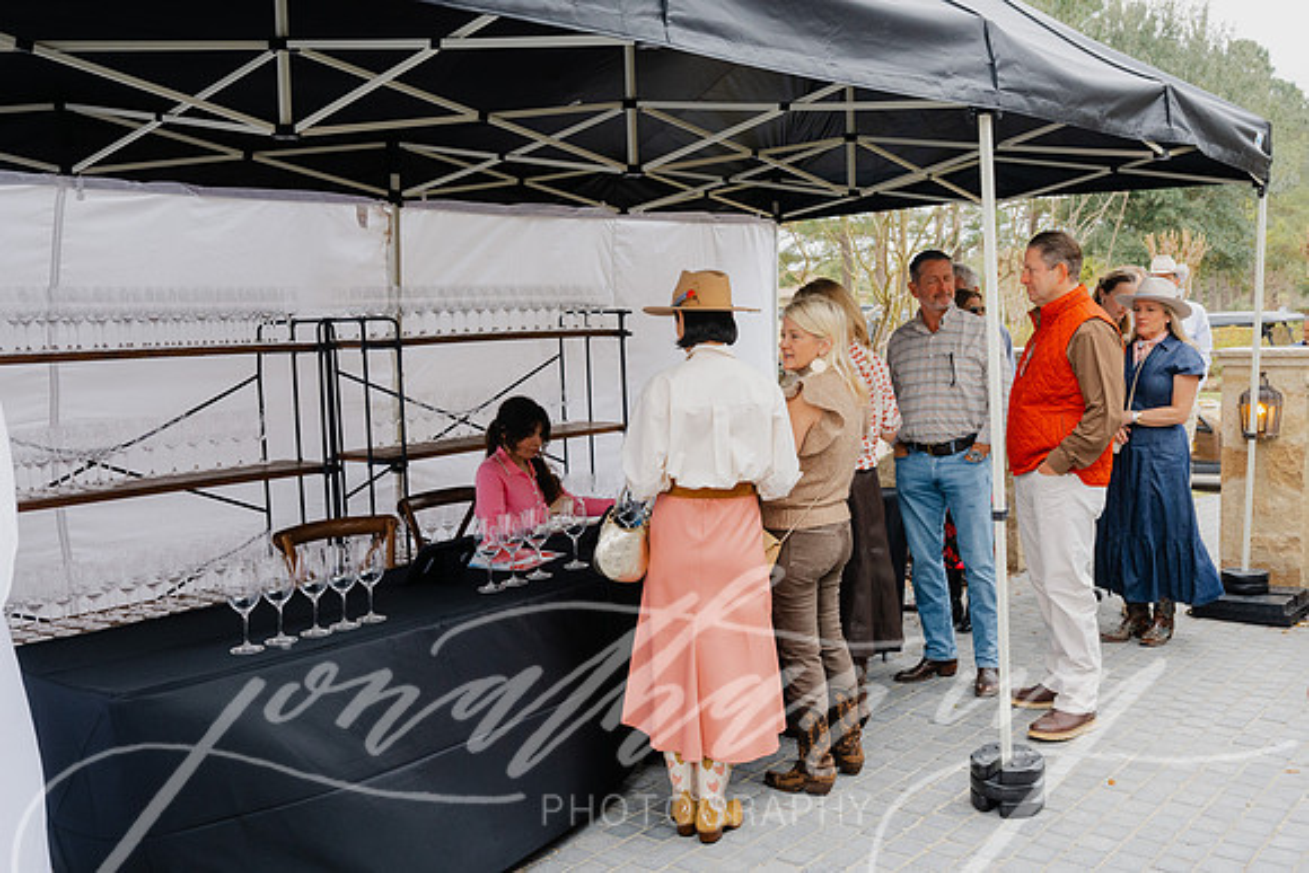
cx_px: 670
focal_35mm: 34
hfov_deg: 55.3
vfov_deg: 38.5
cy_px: 436
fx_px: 1249
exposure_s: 1/250
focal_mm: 32.5
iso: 1400
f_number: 5.6
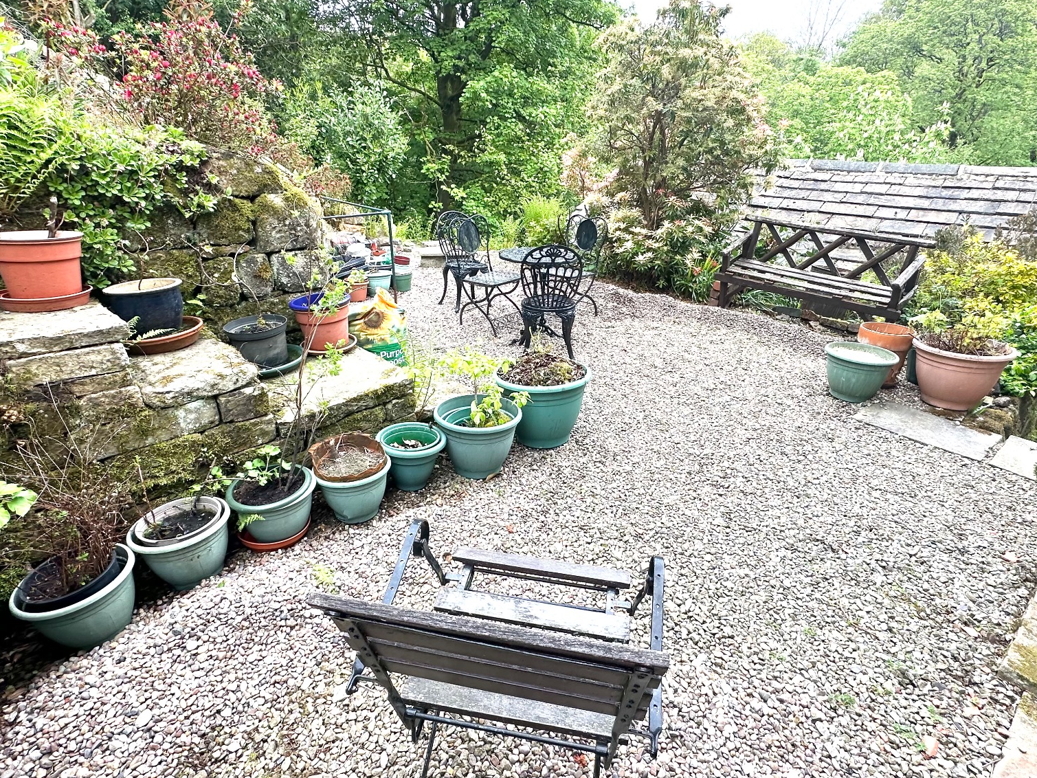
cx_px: 532
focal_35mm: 19
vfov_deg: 68.7
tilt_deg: -23.4
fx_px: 569
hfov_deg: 84.6
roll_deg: -1.2
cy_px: 388
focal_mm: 2.22
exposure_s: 1/265
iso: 40
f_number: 2.2
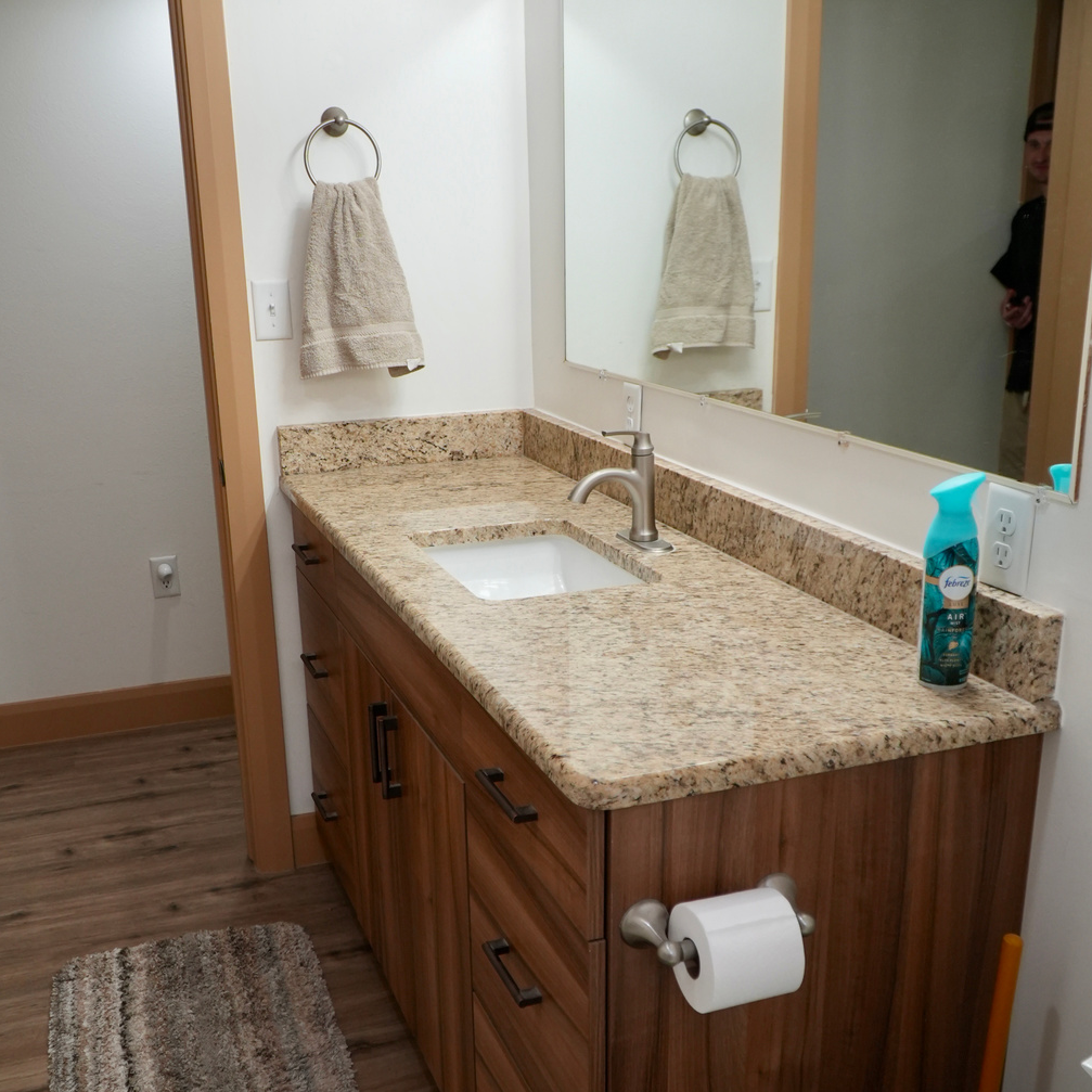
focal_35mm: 35
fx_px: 1249
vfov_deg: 47.0
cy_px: 642
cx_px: 543
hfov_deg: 47.2
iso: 800
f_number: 4
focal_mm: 18
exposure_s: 1/160
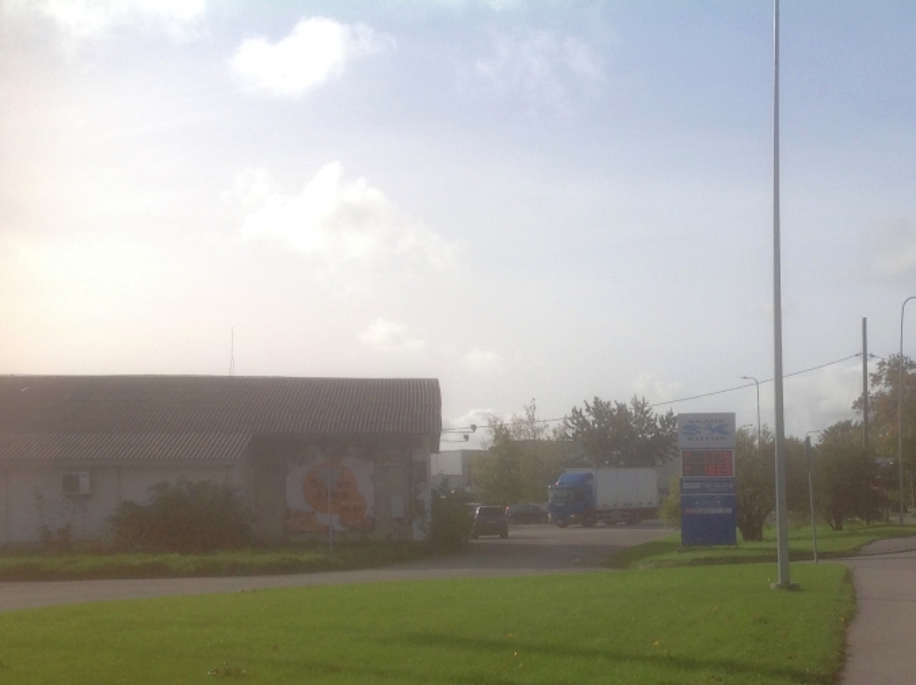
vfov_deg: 27.1
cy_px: 508
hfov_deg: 35.5
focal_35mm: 53
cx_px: 682
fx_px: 1400
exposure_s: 1/1779
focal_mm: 4.28
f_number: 2.4
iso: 50
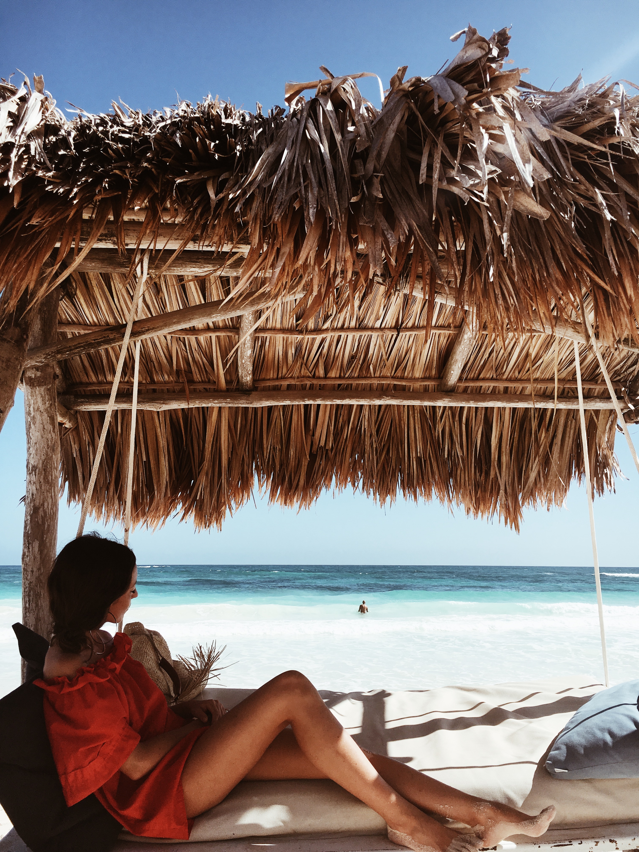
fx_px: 714
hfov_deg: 48.2
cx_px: 320
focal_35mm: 29
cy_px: 426
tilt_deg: +10.5
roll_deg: -0.7
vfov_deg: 61.7
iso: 25
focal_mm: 4.15
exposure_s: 1/2262
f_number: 2.2
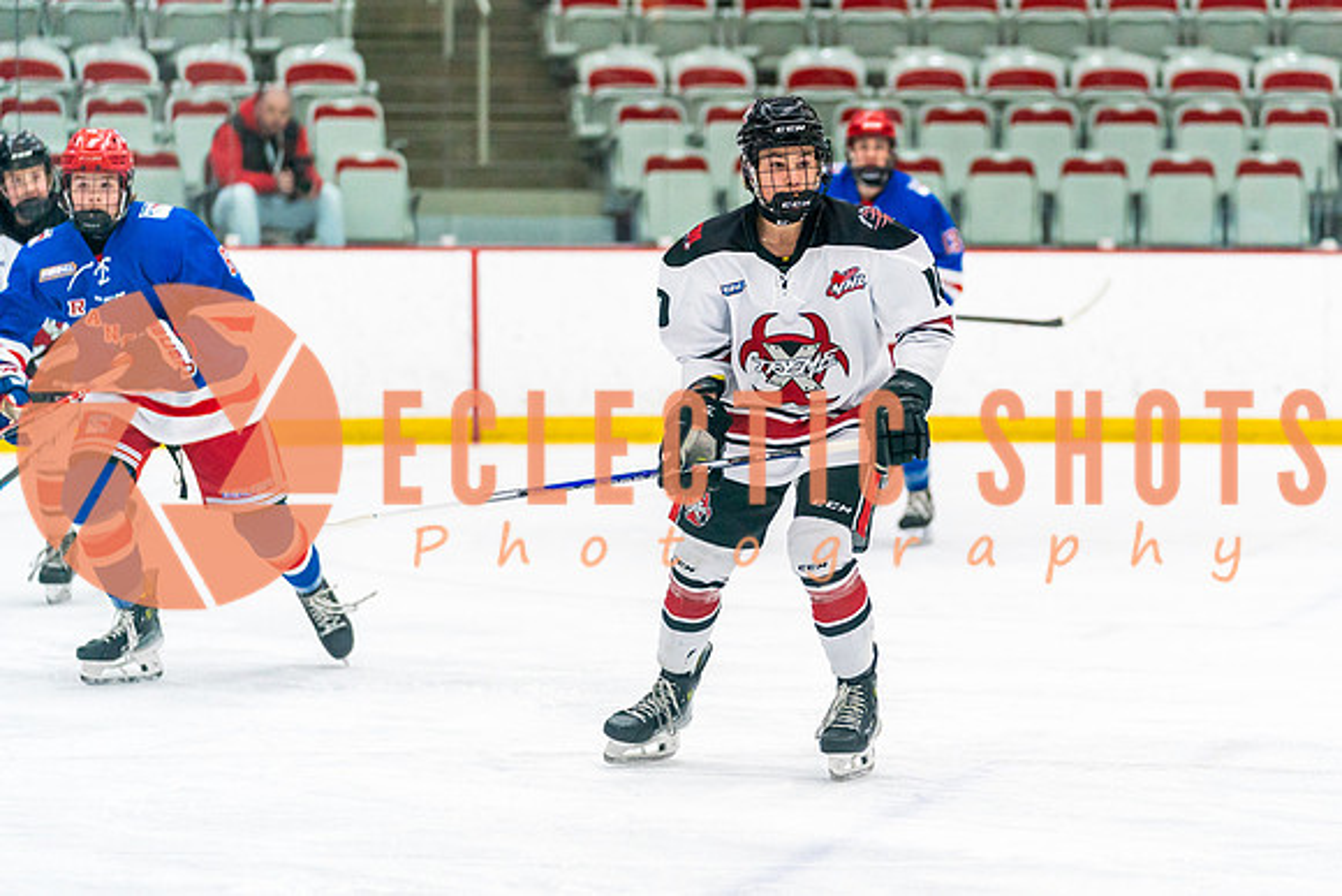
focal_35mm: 145
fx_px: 5412
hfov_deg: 14.1
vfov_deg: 9.5
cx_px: 812
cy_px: 448
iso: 3200
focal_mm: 120
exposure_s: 1/1000
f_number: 2.8
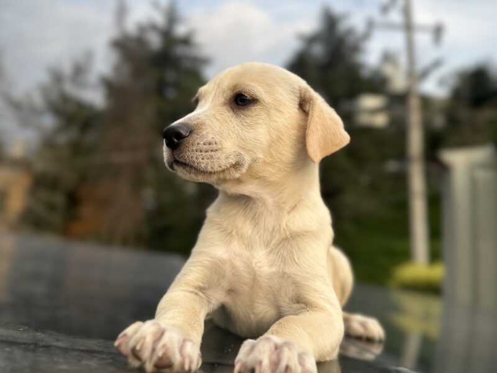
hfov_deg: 71.6
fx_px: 345
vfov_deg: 56.8
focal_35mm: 24
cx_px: 248
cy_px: 186
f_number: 1.78
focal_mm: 6.86
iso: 80
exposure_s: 1/989
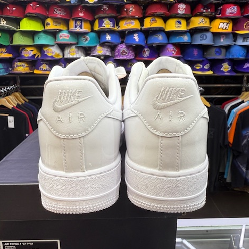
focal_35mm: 29
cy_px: 136
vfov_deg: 55.5
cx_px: 122
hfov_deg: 55.6
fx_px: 236
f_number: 2.2
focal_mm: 2.22
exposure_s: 1/100
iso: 64
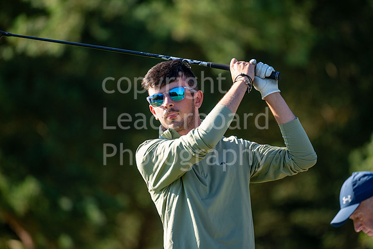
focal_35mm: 300
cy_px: 124
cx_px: 186
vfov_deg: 4.6
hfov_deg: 6.9
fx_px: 3109
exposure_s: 1/800
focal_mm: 300
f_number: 4.5
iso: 250
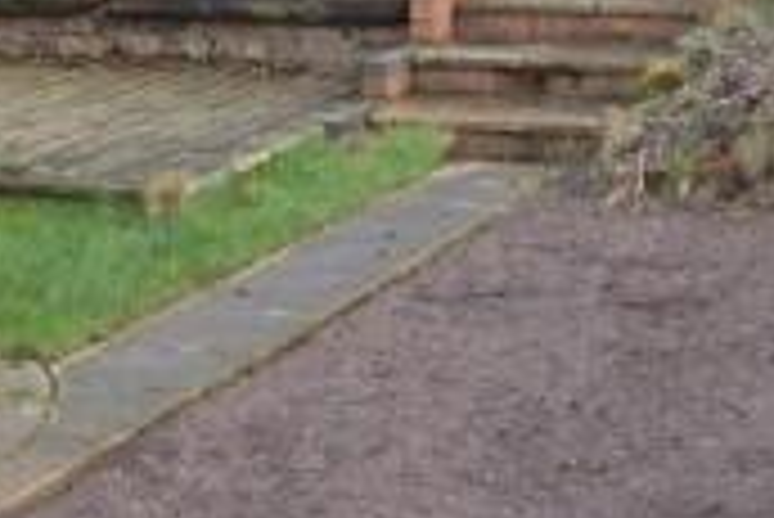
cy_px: -142
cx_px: 502
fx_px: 2453
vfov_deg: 11.7
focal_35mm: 114
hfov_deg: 17.9
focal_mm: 20
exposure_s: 1/200
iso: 180
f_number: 4.5
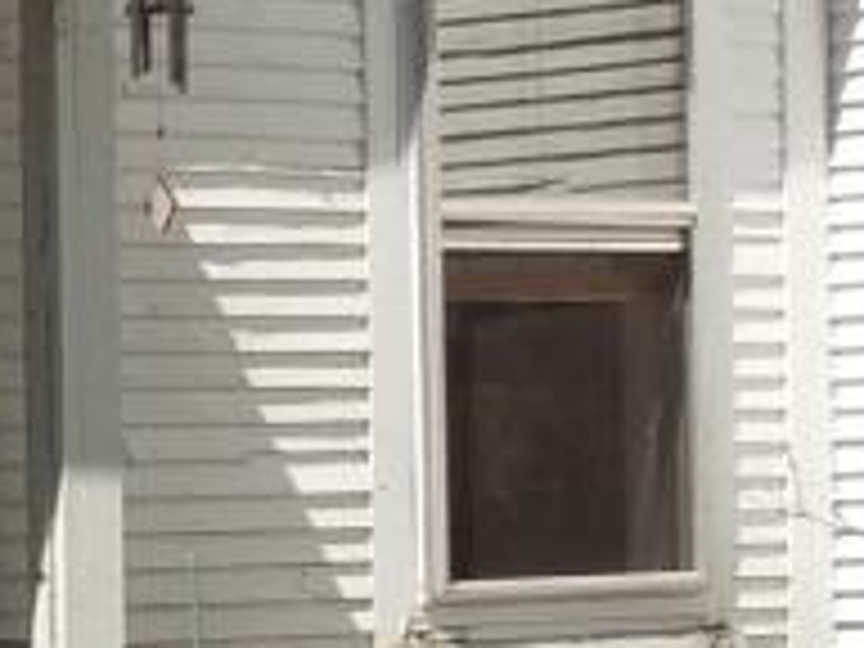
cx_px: -1066
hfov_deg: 7.5
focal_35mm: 251
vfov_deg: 5.9
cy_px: 562
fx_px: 6265
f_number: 4.2
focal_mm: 8.29
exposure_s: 1/800
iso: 100
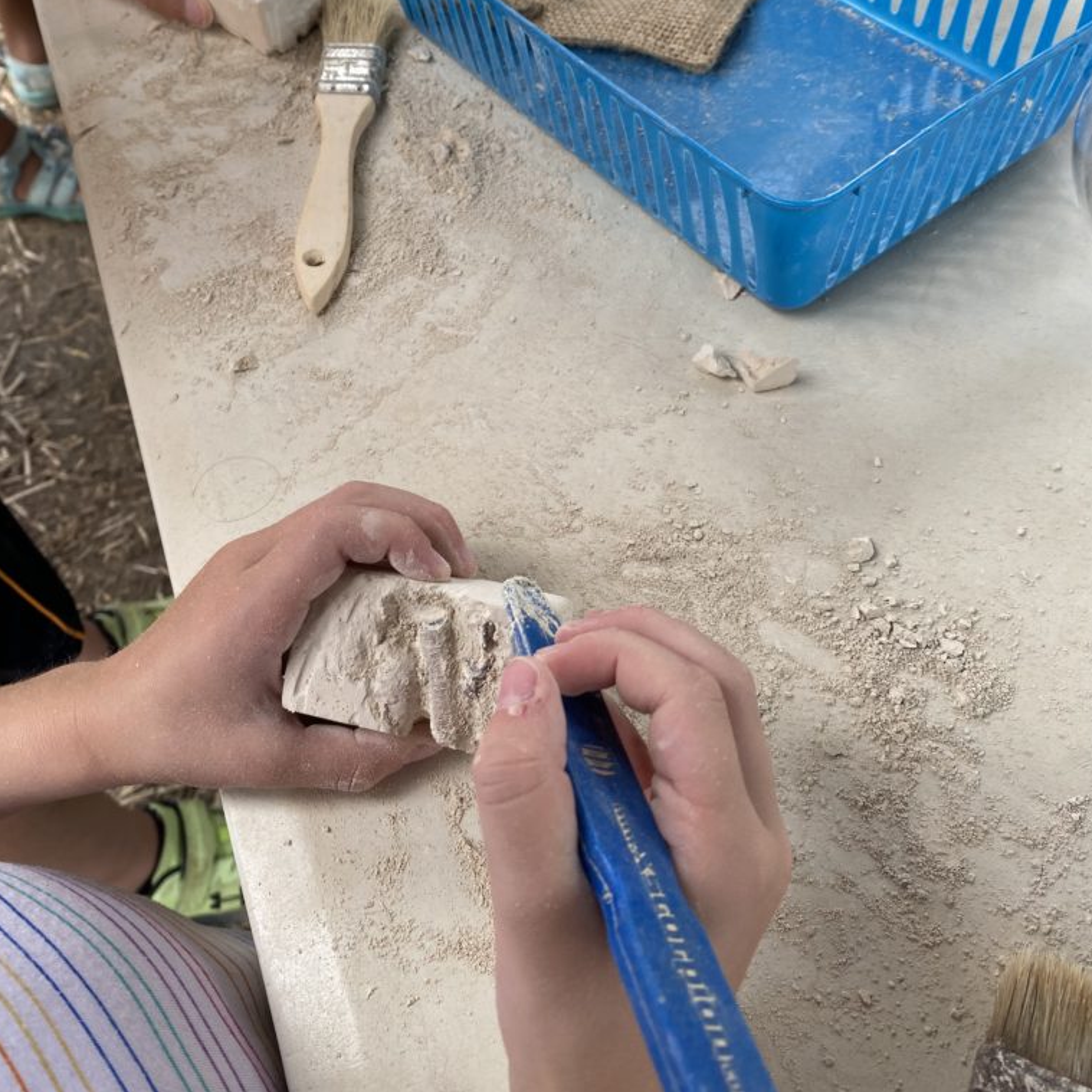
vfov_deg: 52.4
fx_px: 1106
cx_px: 550
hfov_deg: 52.5
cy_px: 472
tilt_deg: -55.4
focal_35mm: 31
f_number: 1.8
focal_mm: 4.25
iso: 32
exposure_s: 1/531
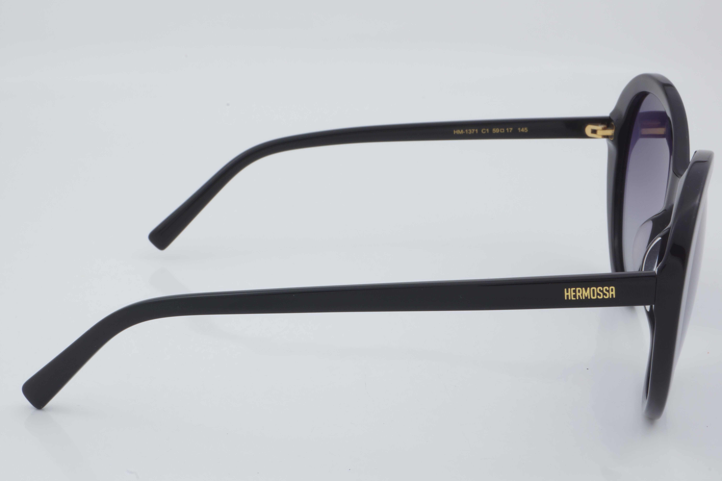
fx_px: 1354
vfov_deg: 20.2
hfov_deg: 29.9
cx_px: 361
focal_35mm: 68
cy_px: 240
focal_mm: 45
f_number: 32
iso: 100
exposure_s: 1/3
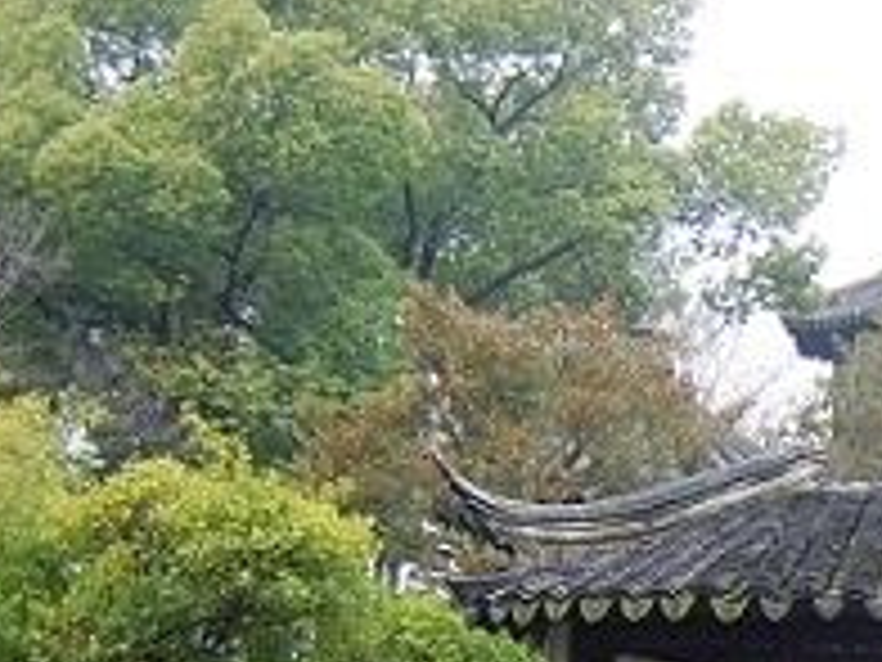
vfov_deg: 18.1
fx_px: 2013
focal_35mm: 79
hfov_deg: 22.7
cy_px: 696
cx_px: 1058
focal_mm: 8.13
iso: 100
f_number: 2.7
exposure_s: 1/54
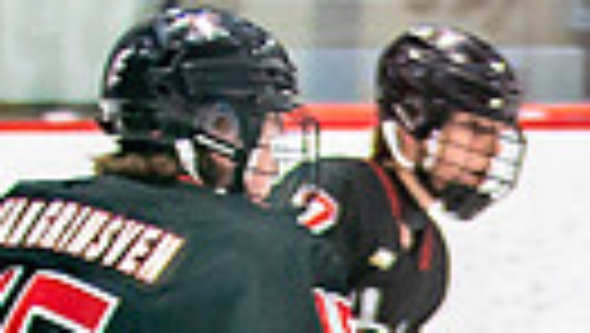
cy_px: 1023
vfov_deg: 1.6
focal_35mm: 771
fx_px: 12074
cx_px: 1087
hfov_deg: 2.8
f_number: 2.8
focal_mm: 85
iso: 320
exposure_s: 1/640
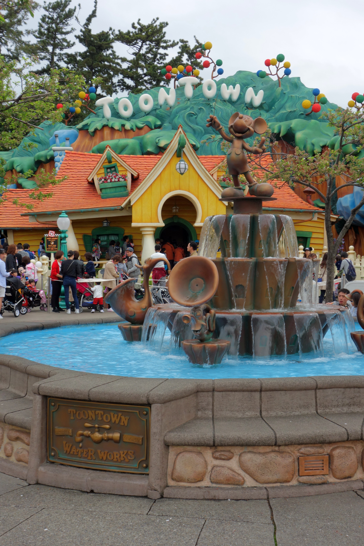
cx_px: 182
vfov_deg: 43.6
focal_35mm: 45
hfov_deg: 29.9
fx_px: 682
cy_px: 273
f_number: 5.6
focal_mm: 16.78
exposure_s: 1/200
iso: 160
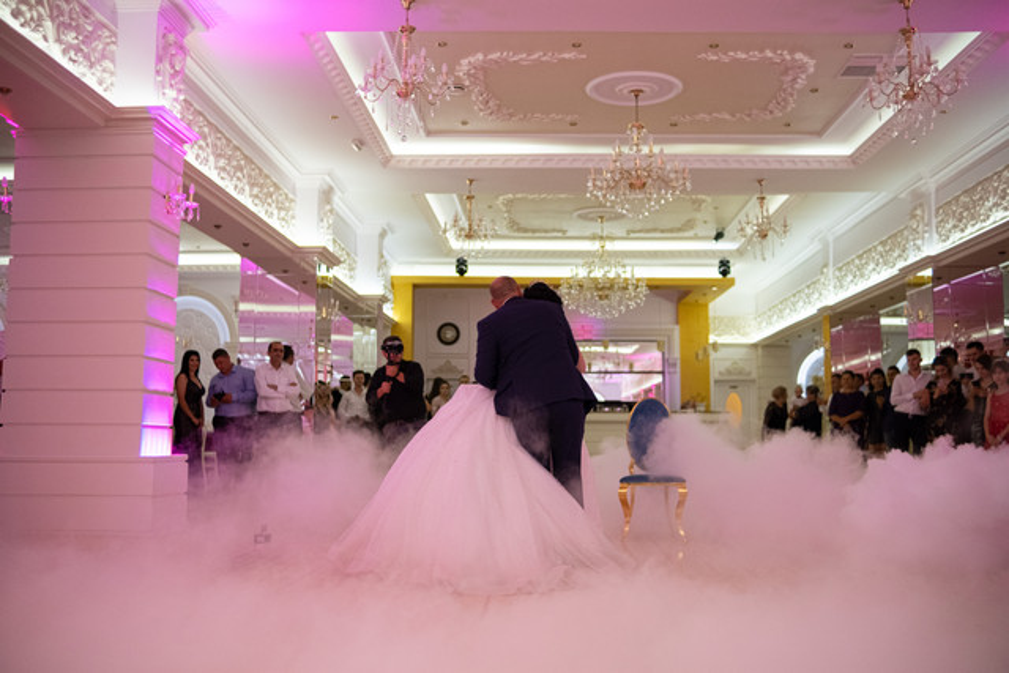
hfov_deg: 54.4
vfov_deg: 37.9
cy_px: 336
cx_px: 504
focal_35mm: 35
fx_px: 981
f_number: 1.8
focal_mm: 23
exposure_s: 1/125
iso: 1250
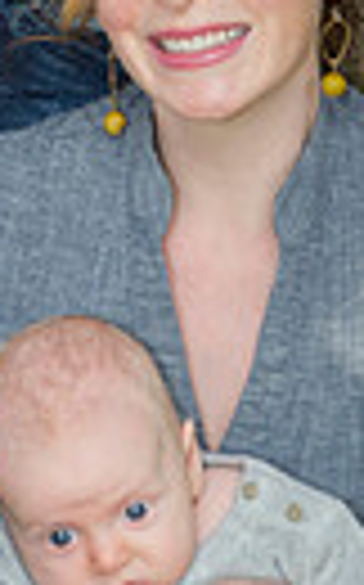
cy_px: -50
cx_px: -70
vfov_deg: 9.5
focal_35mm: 219
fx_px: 3484
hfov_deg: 6.0
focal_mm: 62
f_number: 4.5
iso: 320
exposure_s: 1/250
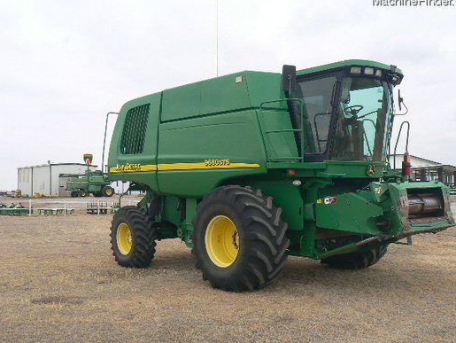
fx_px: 501
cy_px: 169
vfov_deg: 37.8
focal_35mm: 38
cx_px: 236
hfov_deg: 48.9
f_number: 5.6
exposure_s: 1/125
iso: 80
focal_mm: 6
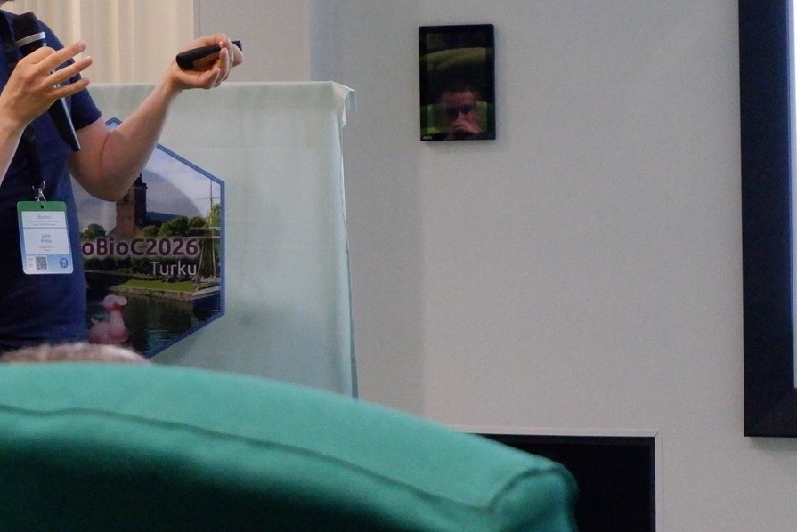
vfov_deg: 9.0
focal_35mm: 152
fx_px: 3367
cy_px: 72
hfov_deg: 13.5
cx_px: 243
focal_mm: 45
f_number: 5.6
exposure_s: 1/160
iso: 6400
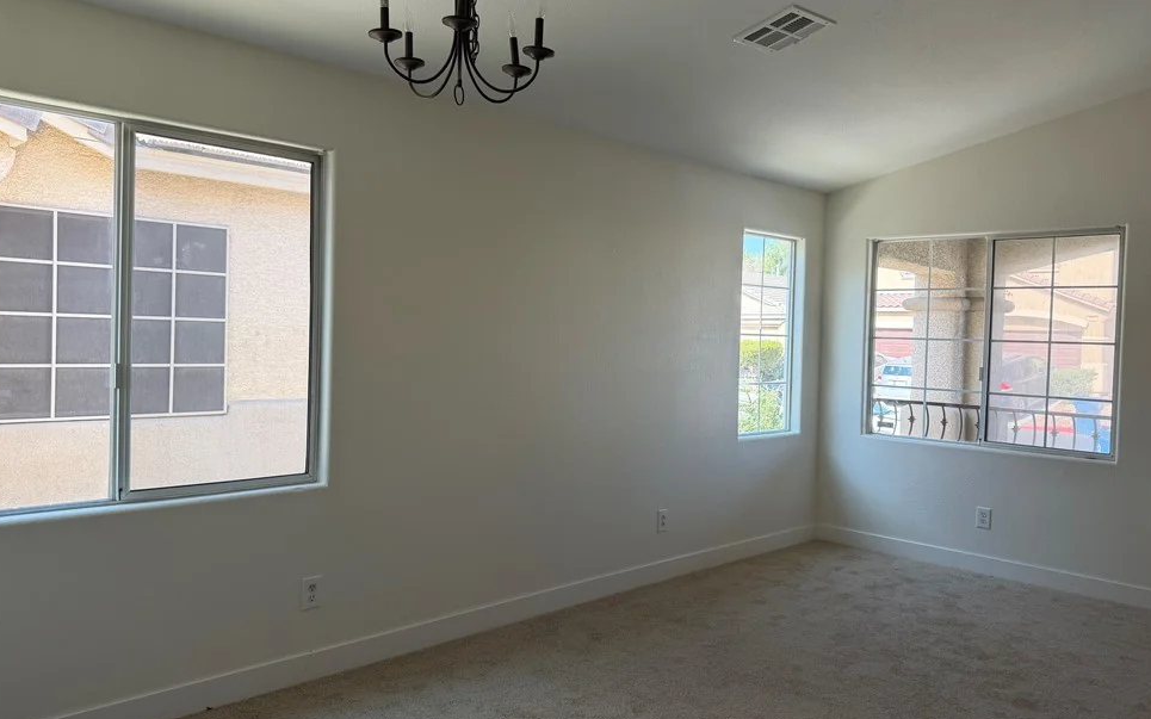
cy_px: 343
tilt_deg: -0.7
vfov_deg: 46.0
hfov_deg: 68.4
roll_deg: -1.5
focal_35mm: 27
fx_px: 847
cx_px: 555
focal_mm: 6.76
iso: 100
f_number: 1.78
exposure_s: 1/385
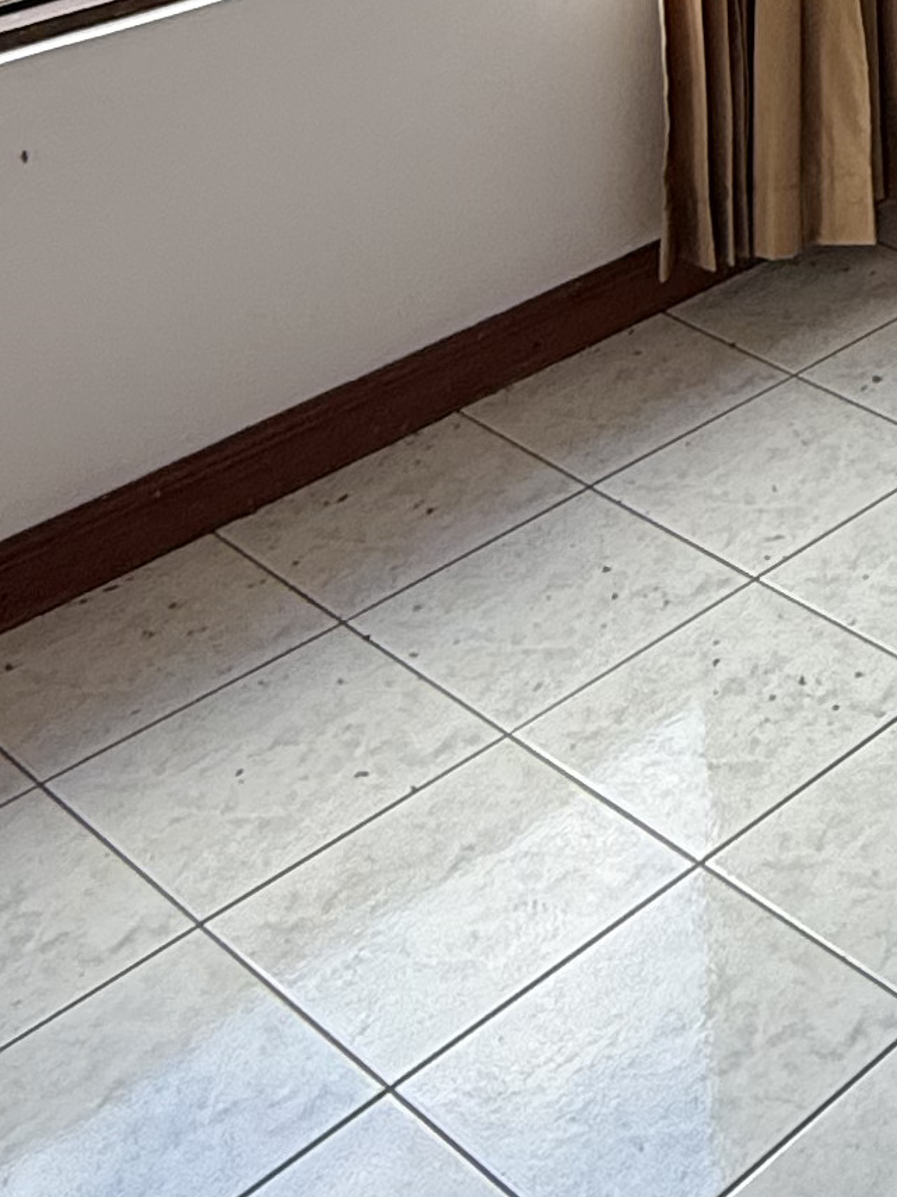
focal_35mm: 66
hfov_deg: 18.8
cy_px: -466
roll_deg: -1.6
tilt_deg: -8.2
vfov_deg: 24.5
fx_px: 2281
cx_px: 1455
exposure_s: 1/120
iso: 125
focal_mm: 2.22
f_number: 2.2
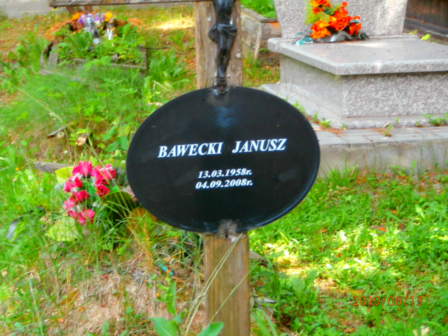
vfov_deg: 13.5
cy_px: 168
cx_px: 224
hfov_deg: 17.9
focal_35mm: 110
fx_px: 1424
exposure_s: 1/80
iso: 200
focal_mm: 19.54
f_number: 5.4
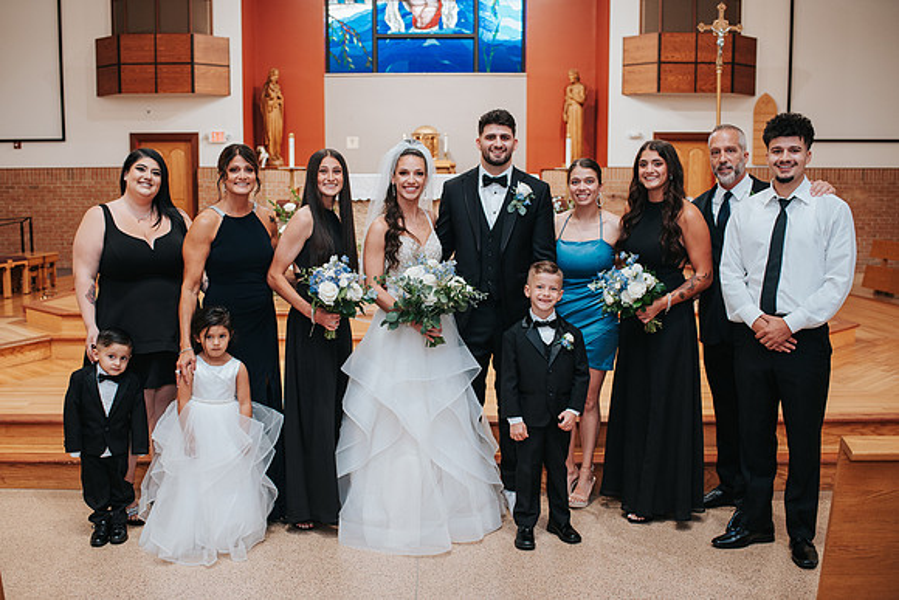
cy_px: 314
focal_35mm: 37
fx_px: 932
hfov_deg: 51.4
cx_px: 421
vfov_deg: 35.7
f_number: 2.8
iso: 1000
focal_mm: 35
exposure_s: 1/125
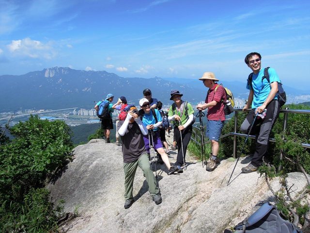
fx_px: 215
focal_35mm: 24
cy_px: 116
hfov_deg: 71.6
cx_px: 155
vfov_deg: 56.8
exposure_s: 1/1250
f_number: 4.5
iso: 160
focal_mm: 4.3
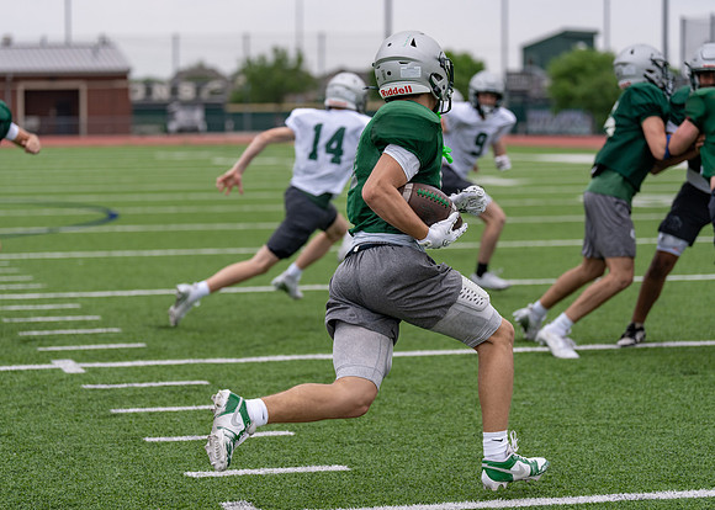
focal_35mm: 108
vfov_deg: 13.3
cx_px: 321
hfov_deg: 18.5
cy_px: 254
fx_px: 2193
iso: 200
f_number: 2.8
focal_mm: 100
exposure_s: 1/2500
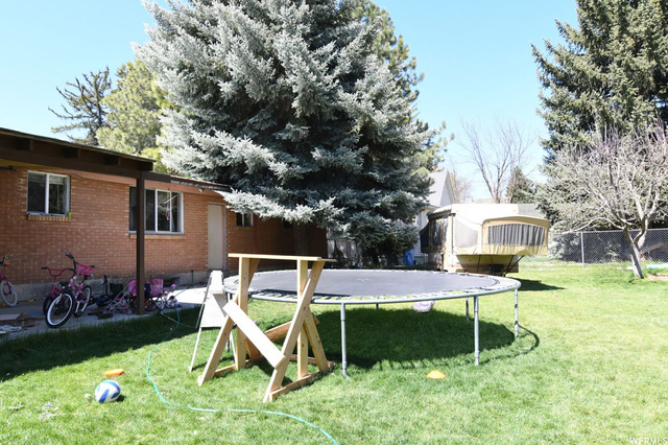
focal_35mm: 24
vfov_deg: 53.1
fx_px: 445
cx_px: 334
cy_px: 222
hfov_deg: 73.8
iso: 100
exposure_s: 1/160
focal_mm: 16
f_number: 6.3
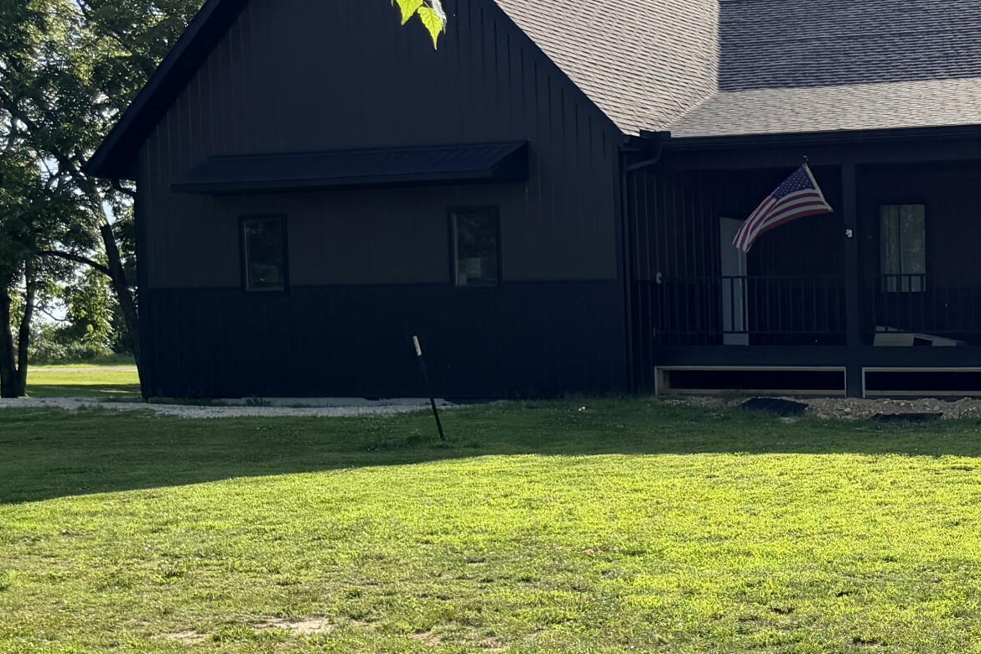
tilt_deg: -3.9
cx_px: 1182
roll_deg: +0.2
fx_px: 1744
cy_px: 490
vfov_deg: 21.1
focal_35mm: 64
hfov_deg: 27.6
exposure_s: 1/4405
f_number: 1.78
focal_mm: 6.76
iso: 100
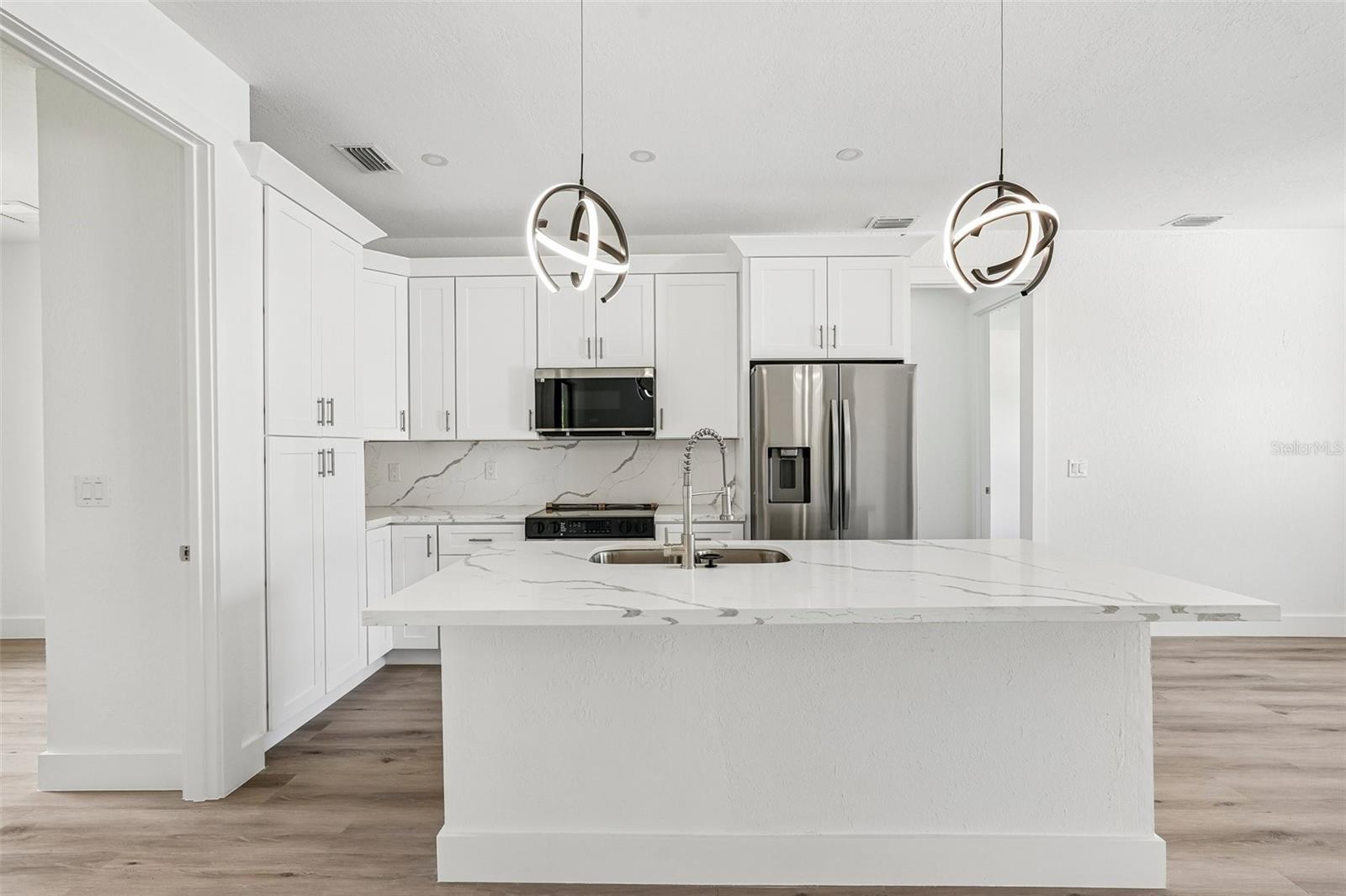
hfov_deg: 96.7
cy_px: 448
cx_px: 673
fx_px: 598
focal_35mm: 16
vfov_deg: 73.7
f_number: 8
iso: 400
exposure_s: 1/50
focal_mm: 16
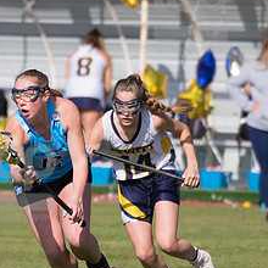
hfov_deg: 1.8
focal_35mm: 976
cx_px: 18
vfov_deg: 1.8
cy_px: 178
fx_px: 8549
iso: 320
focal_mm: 290
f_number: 5.6
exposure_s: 1/2000
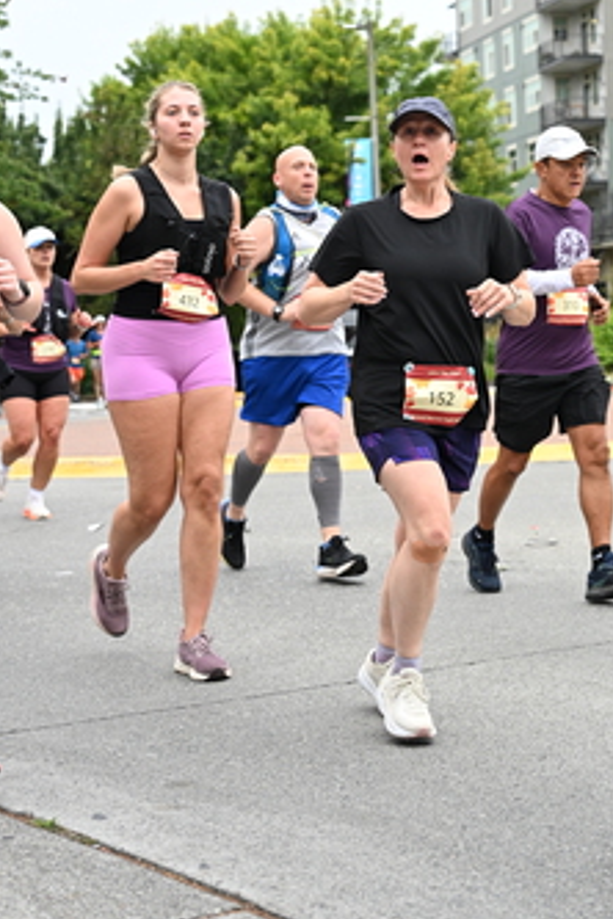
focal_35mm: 76
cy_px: 226
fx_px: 1941
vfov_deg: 26.3
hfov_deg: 17.9
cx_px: 388
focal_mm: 46
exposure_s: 1/800
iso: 1600
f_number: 4
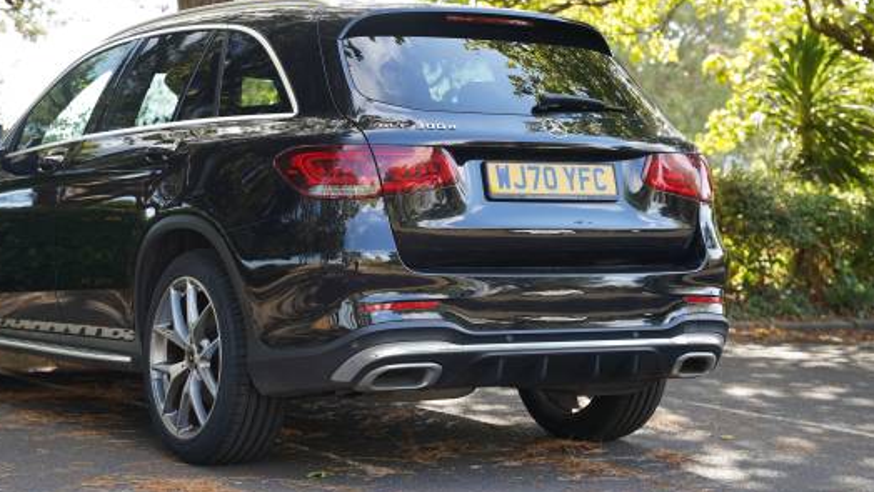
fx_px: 1814
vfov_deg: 15.4
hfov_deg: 27.0
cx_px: 349
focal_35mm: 78
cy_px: 177
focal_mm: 61.2
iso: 200
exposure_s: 1/80
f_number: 4
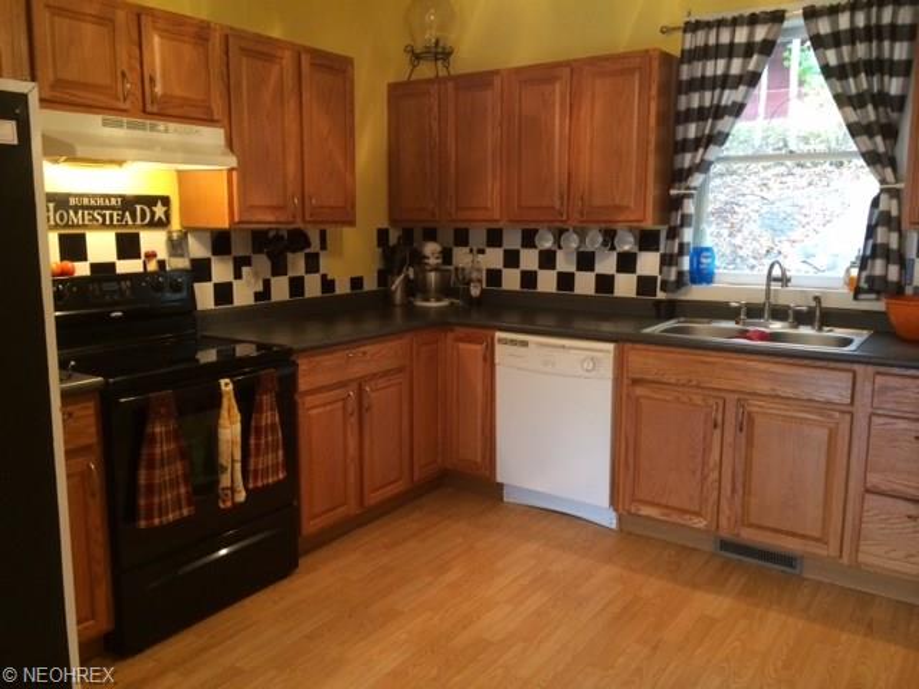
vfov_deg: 46.8
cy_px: 344
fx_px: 796
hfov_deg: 60.0
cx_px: 460
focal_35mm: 30
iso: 125
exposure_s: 1/30
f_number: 2.2
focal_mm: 4.12
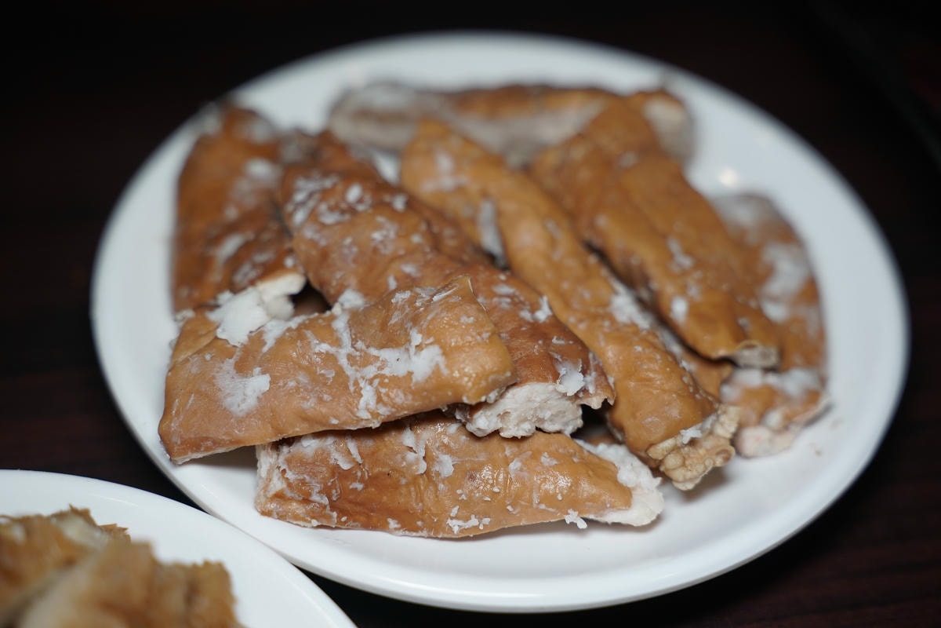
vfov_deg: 18.2
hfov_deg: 27.0
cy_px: 314
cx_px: 470
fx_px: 1960
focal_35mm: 75
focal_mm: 75
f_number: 4
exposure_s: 1/80
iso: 200
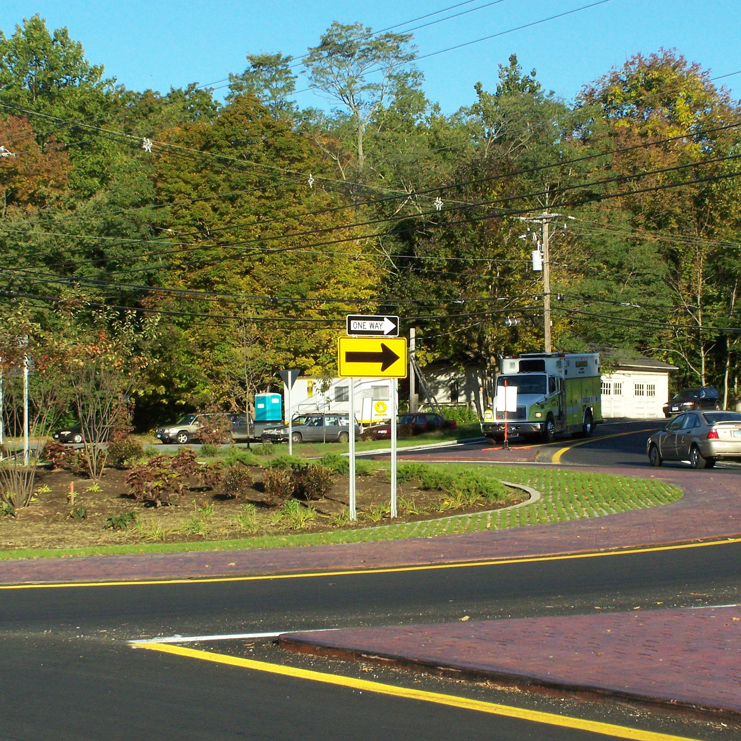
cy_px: 369
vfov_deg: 21.1
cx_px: 439
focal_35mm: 82
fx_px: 1986
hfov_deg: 21.1
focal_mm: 11.5
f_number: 6.3
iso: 160
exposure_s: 1/500
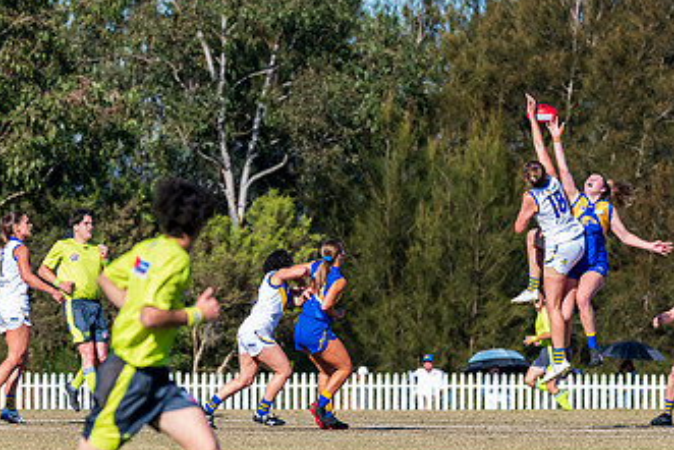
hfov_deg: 4.2
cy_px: 235
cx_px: 491
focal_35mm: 491
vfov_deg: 2.8
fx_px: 9196
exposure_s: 1/2000
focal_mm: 280
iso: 800
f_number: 8
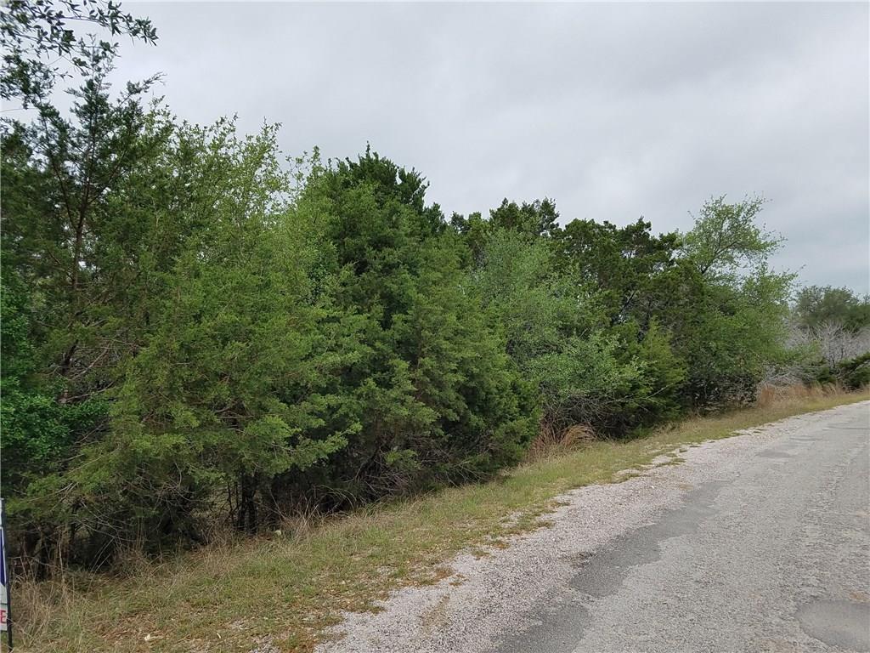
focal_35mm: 26
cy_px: 326
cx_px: 435
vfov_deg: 53.1
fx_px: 653
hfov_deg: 67.3
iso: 50
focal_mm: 4.2
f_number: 1.7
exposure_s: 1/1272
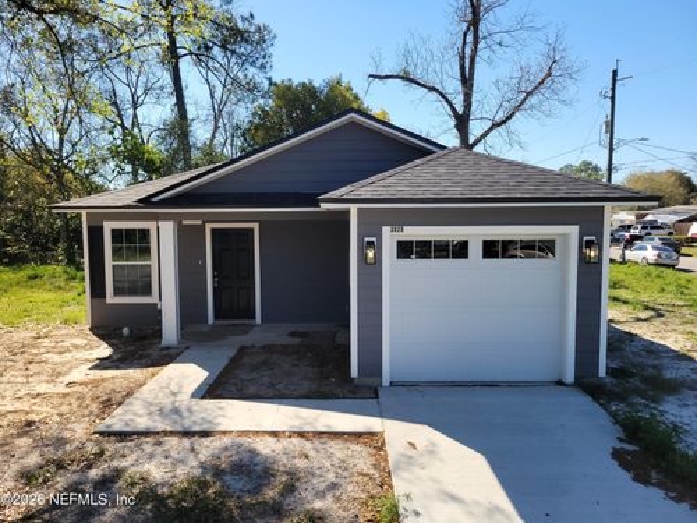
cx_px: 348
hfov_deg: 67.3
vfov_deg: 53.1
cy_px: 262
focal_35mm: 26
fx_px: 524
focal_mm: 5.4
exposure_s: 1/1350
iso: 40
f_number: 1.8
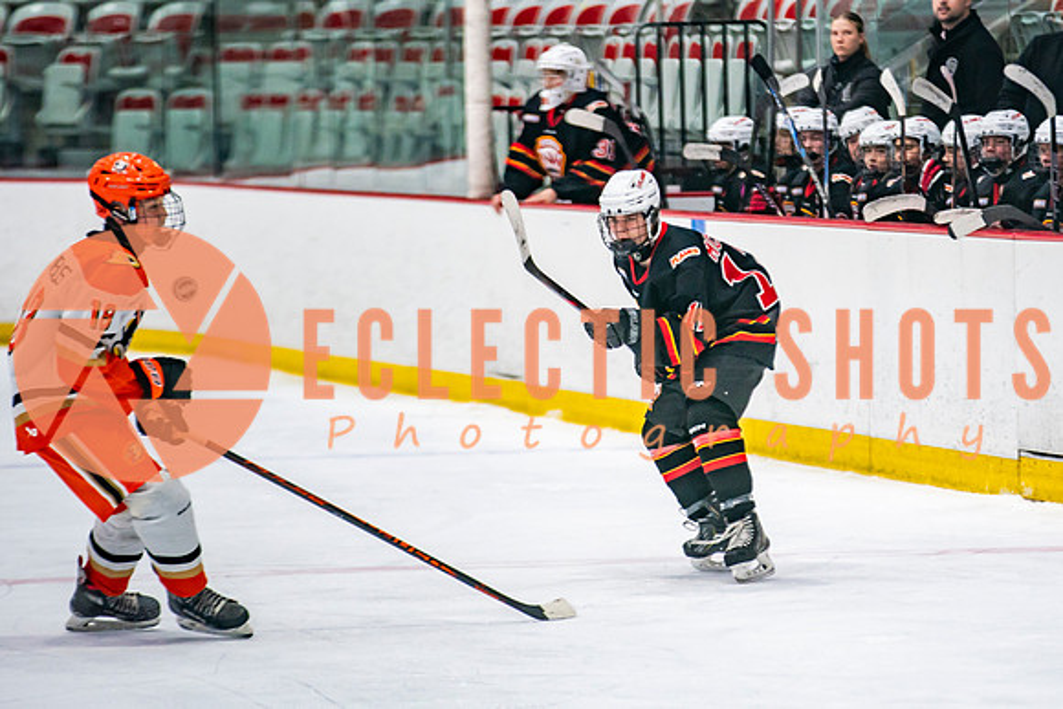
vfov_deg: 4.5
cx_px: 775
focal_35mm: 303
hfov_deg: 6.8
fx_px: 8945
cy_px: 364
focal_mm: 200
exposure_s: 1/640
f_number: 2.8
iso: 1000
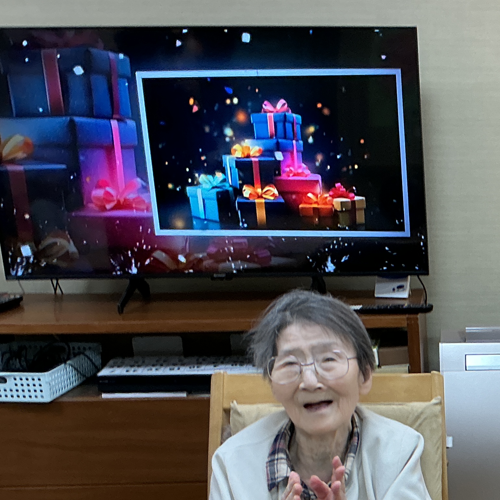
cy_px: 427
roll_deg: -1.1
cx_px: 576
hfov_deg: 23.8
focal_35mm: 67
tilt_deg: -18.1
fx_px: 1095
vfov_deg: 25.1
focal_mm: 3
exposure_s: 1/60
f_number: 1.8
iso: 64
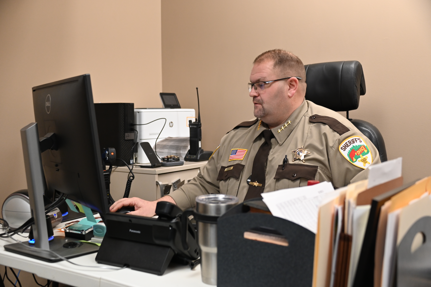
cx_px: 216
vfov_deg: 30.5
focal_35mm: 44
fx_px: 526
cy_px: 144
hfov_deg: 44.5
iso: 2000
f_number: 4.2
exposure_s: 1/125
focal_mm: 44
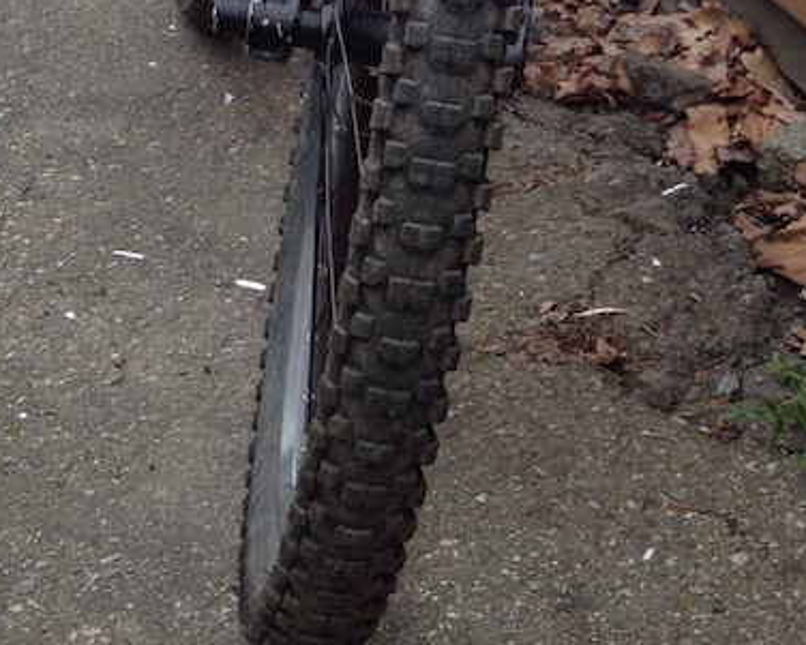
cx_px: 454
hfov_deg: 20.6
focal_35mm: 93
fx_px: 2219
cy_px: -281
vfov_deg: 15.4
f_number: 2.4
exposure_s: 1/187
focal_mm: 4.28
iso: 50
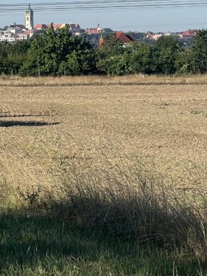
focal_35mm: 195
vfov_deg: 10.1
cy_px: 95
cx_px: 188
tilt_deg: -2.8
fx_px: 1555
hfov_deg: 7.6
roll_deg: -0.6
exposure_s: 1/853
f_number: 2.8
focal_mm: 9
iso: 32
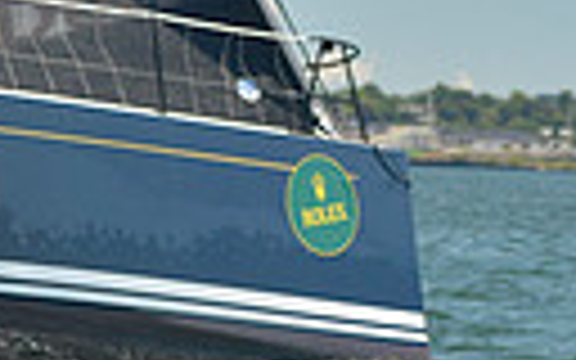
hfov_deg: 6.3
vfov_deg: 4.0
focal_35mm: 323
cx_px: -526
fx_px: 5070
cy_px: -160
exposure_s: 1/1250
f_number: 2.8
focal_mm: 70
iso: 280
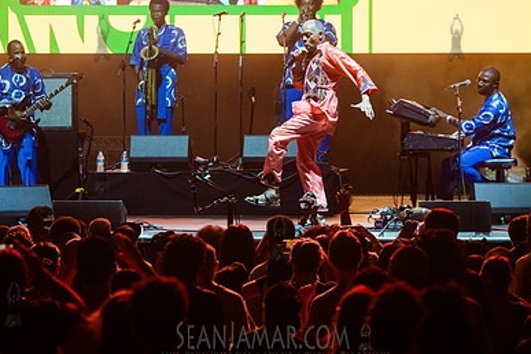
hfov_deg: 10.9
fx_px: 2773
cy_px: 104
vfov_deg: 7.3
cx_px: 279
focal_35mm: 188
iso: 4000
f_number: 4
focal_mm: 125
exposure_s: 1/500
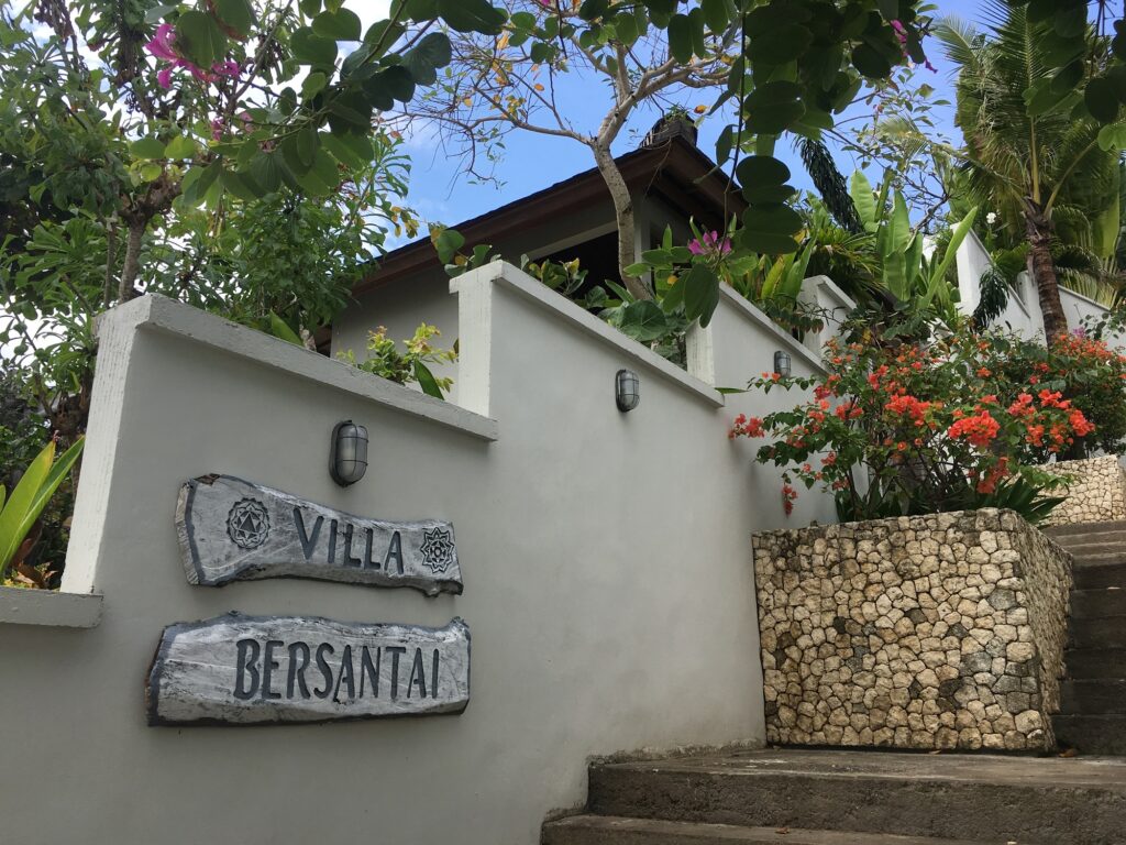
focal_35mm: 29
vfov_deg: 48.2
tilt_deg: +16.3
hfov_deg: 61.7
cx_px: 563
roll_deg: -0.1
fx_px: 943
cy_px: 422
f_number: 2.2
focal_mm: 4.15
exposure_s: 1/818
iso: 25
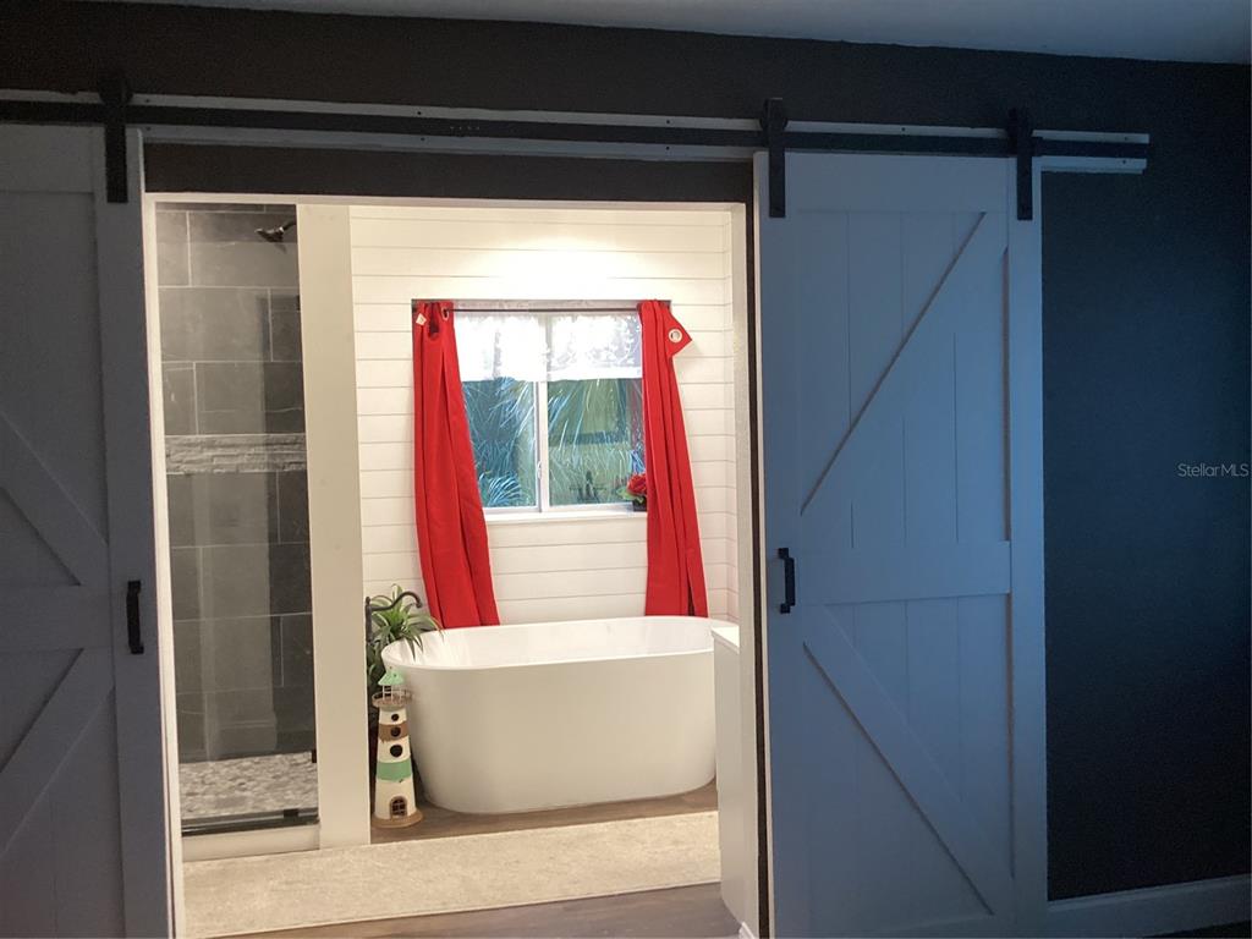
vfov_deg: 45.4
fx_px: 1121
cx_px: 626
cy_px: 470
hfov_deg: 58.4
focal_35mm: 31
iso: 125
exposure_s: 1/60
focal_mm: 3.3
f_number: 2.4
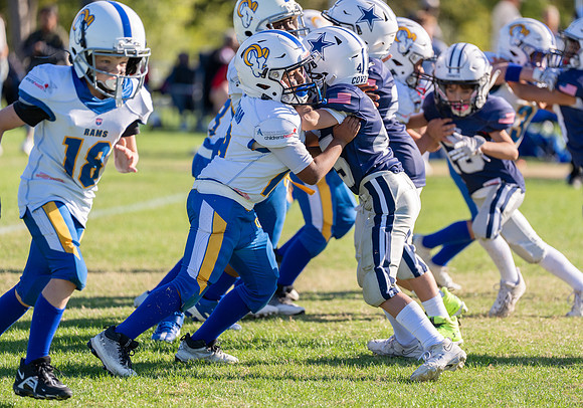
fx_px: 3840
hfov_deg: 8.7
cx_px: 324
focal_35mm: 233
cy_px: 192
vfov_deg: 6.1
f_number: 2.8
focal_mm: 200
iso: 100
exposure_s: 1/1250
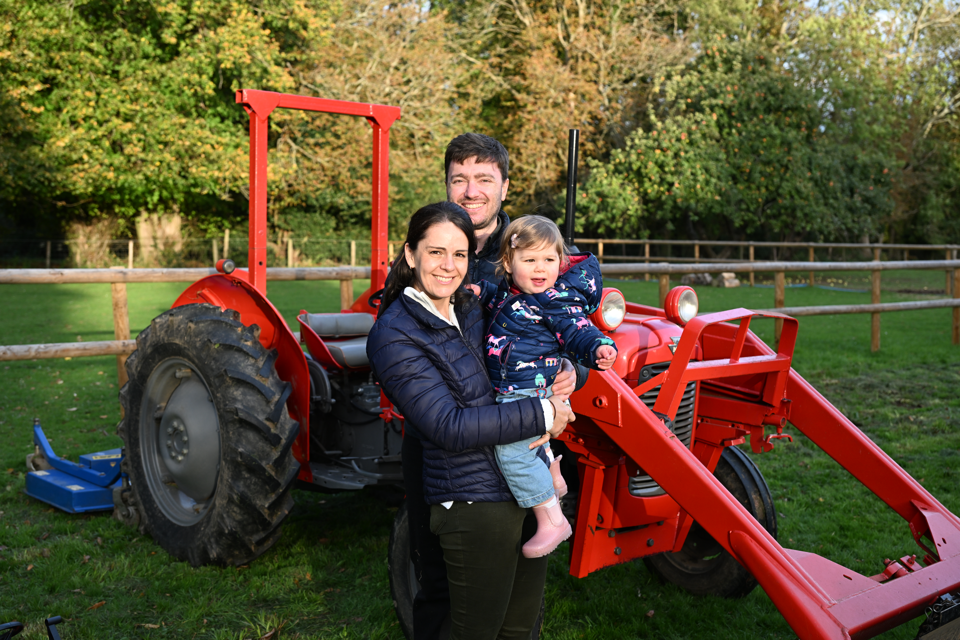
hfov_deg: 48.5
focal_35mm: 40
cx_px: 480
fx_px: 1067
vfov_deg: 33.4
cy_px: 320
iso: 280
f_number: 4
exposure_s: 1/200
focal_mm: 40
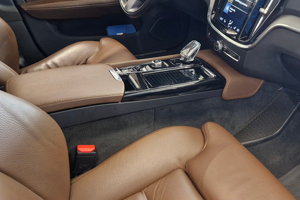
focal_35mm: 37
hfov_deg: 51.4
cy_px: 78
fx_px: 308
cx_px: 185
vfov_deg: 35.8
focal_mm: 5.54
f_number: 1.8
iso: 500
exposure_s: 1/50
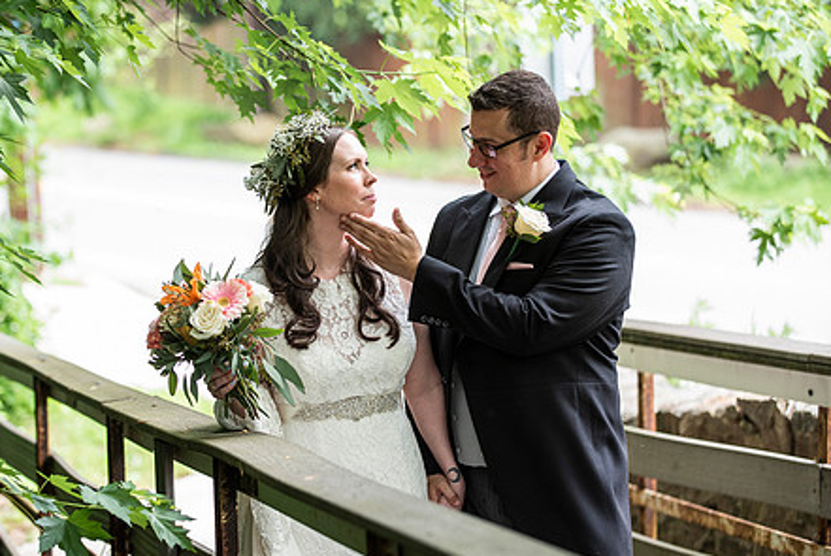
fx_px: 3096
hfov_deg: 15.3
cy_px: 248
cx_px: 352
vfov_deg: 10.3
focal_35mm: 134
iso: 640
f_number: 2.8
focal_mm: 102
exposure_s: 1/400
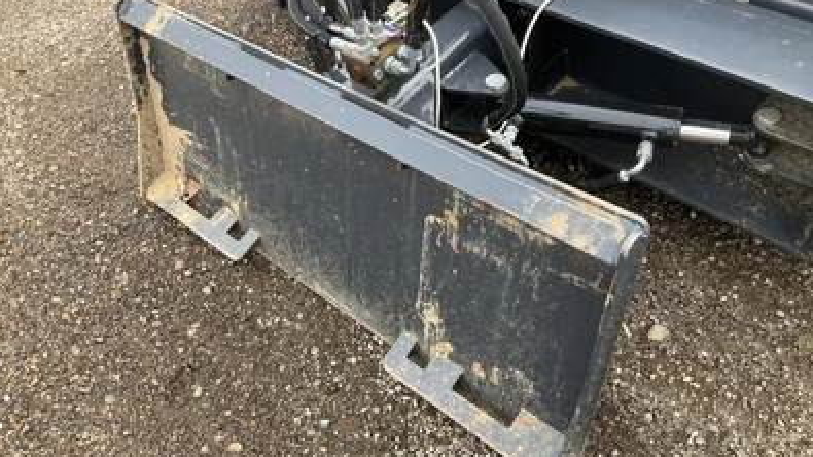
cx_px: 403
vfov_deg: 36.7
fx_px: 690
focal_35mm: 32
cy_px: 233
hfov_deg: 61.0
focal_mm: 3
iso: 20
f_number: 1.8
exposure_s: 1/234
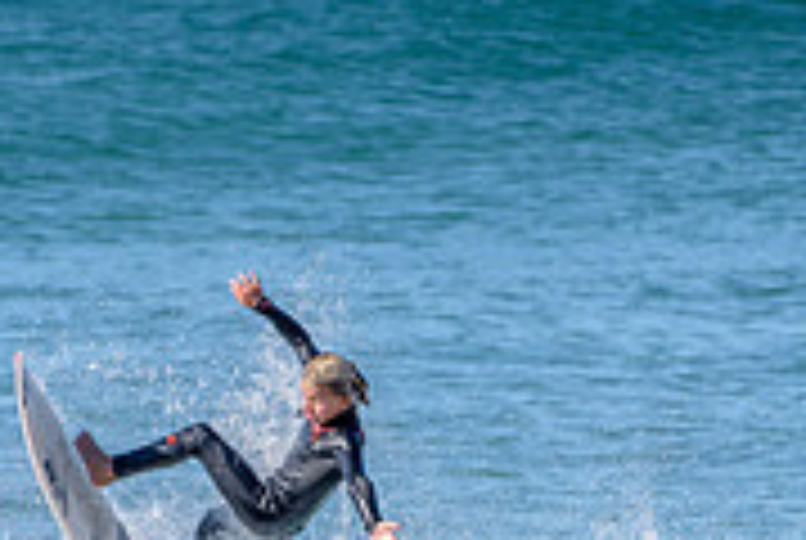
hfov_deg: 1.3
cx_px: 59
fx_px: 36240
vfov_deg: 0.9
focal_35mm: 1616
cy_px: 677
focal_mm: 500
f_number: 5.6
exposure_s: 1/2000
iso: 360
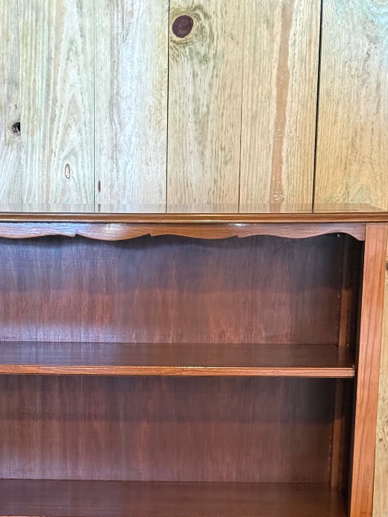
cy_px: 441
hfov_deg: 17.7
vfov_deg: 23.1
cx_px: 106
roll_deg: -0.5
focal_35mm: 83
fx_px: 1241
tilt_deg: -13.3
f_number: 1.78
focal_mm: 6.76
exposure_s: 1/25
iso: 640
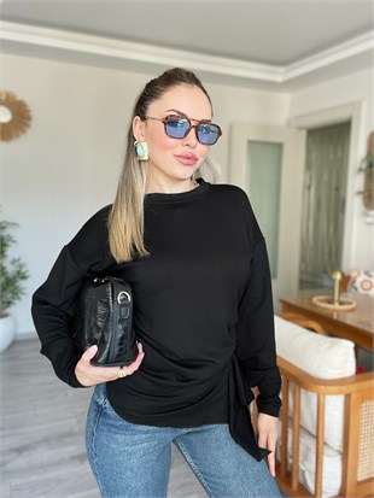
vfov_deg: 59.9
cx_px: 187
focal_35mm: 30
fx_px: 432
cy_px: 249
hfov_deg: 46.8
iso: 100
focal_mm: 2.71
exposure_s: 1/79
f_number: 2.2
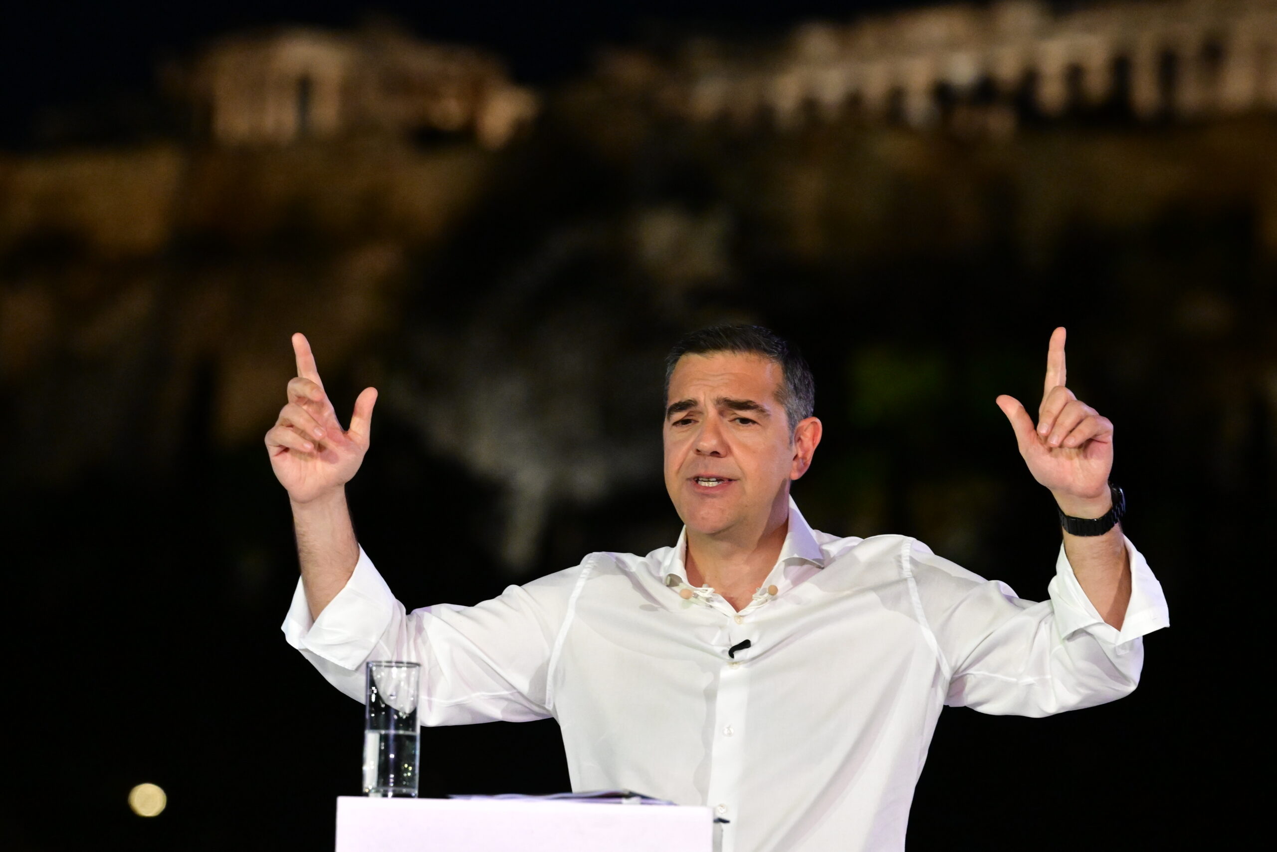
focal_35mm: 262
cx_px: 638
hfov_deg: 7.9
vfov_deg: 5.2
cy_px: 426
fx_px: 9294
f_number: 4.5
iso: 6400
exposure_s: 1/200
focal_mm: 175
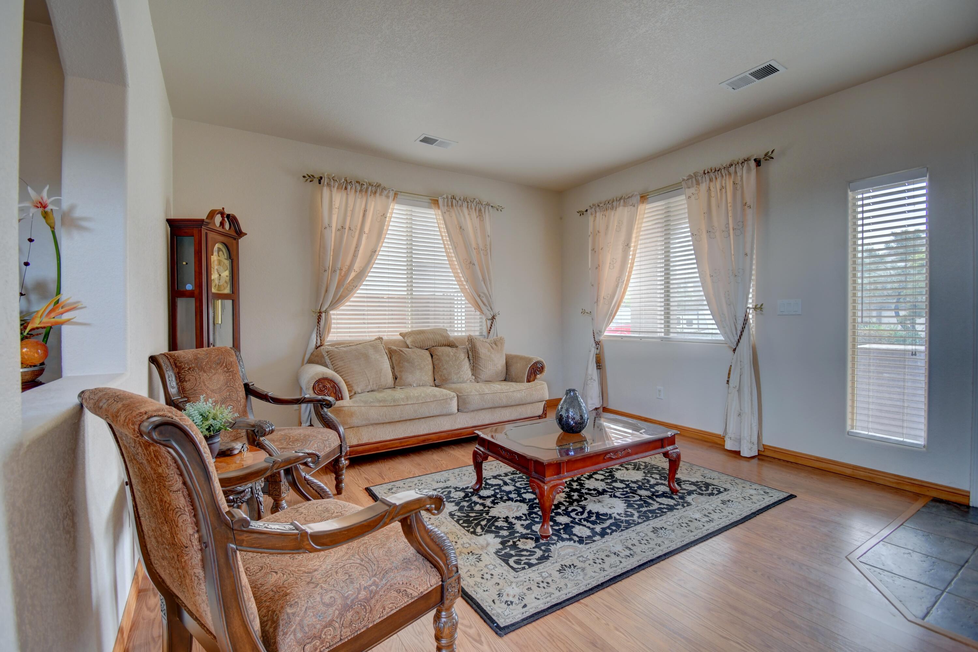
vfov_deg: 77.3
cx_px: 489
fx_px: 407
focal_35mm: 15
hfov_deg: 100.4
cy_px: 326
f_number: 4.5
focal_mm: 10
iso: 400
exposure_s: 1/25
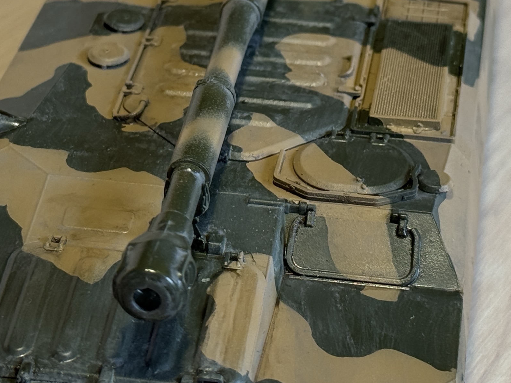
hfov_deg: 16.1
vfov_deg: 12.1
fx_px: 1801
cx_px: 267
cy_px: 99
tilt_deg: -28.8
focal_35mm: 122
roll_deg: -0.3
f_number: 1.78
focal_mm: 6.76
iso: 80
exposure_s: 1/323
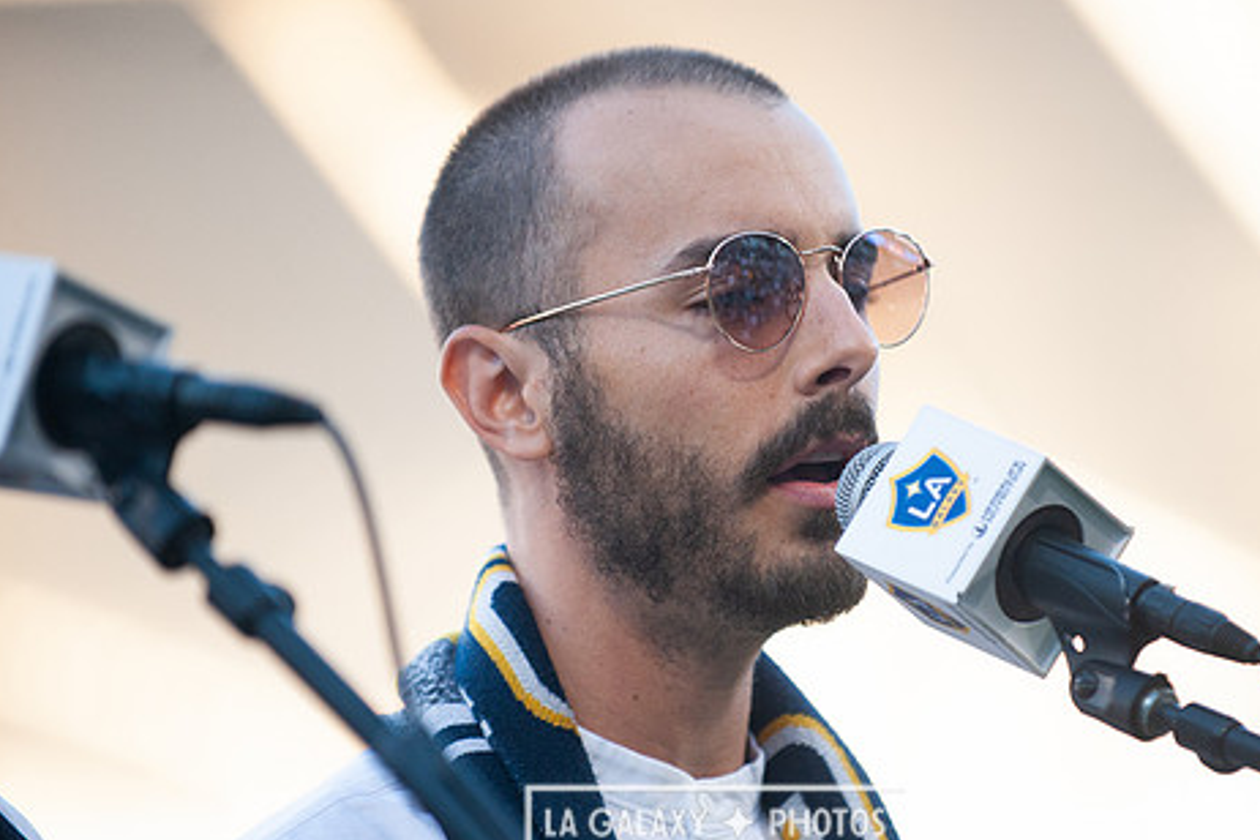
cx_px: 717
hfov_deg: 8.2
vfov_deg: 5.5
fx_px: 8784
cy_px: 412
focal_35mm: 251
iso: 800
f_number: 2.8
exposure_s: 1/2000
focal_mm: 200
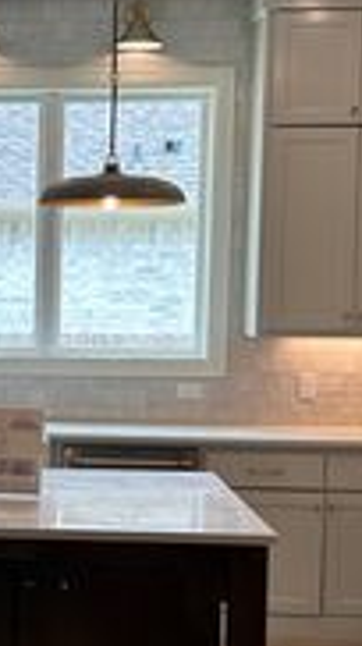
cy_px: 403
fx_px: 1335
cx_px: -99
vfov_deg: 27.1
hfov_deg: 14.8
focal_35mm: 78
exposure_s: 1/156
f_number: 1.5
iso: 40
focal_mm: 5.7
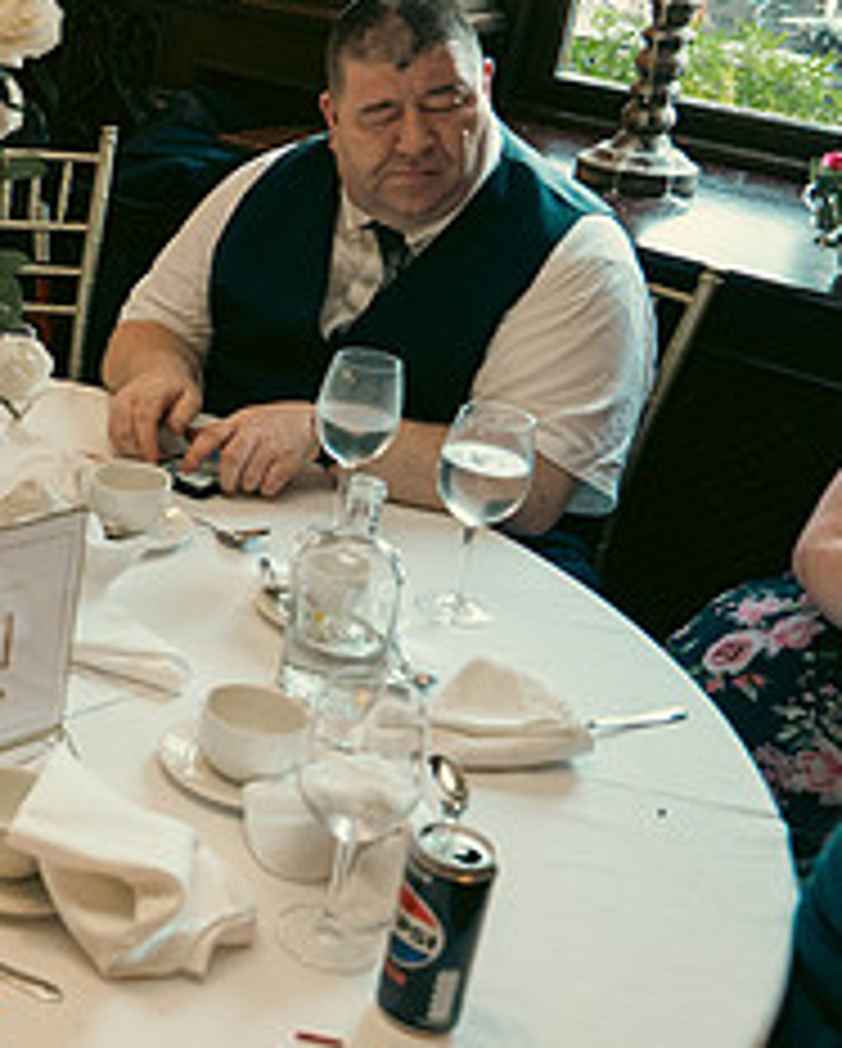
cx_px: -338
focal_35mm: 56
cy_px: 416
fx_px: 1741
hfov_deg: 23.1
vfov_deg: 33.4
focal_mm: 24
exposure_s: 1/160
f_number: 3.5
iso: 1600
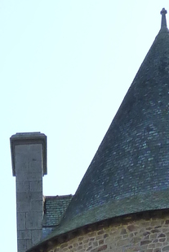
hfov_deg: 10.1
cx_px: -9
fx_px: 942
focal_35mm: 134
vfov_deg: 11.8
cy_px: 643
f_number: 4
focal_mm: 4.1
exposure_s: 1/400
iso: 125
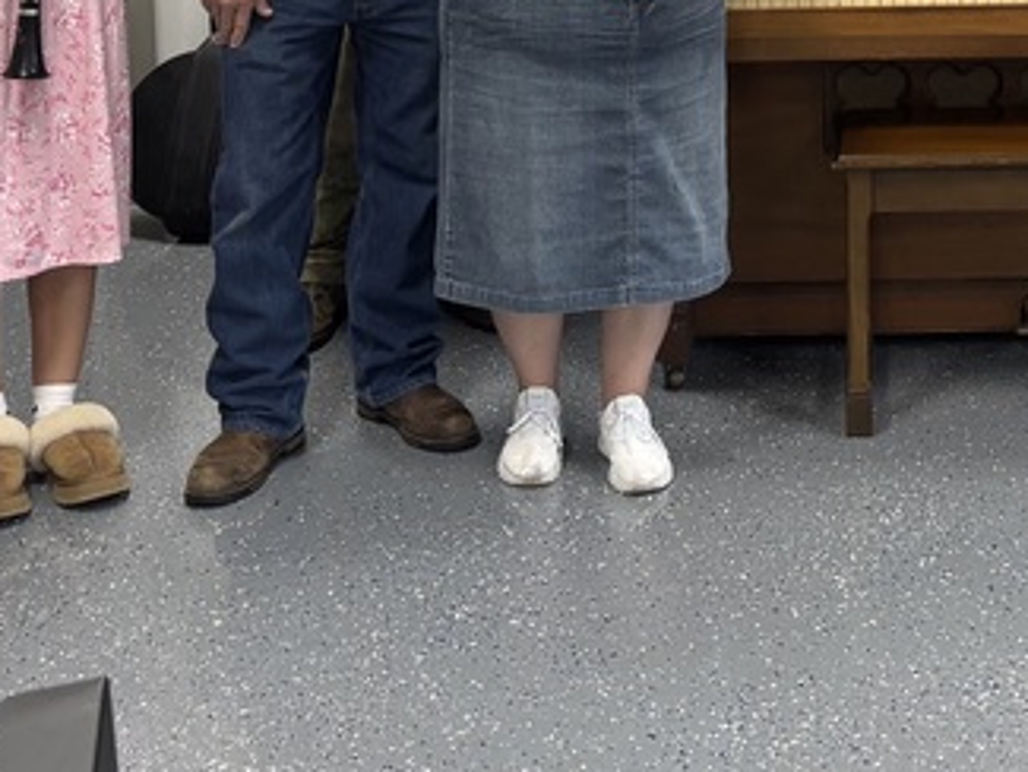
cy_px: -231
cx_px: 943
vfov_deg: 17.0
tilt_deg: -6.8
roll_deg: +0.1
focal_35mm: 82
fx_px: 2436
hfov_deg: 23.2
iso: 100
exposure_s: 1/60
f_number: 1.6
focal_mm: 5.96
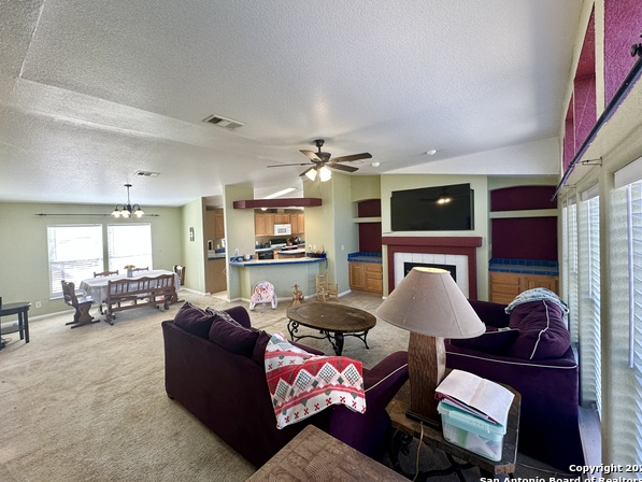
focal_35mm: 15
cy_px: 229
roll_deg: +2.0
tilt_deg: -0.9
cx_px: 311
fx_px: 278
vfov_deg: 81.7
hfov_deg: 98.1
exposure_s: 1/120
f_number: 2.2
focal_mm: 2.22
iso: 125
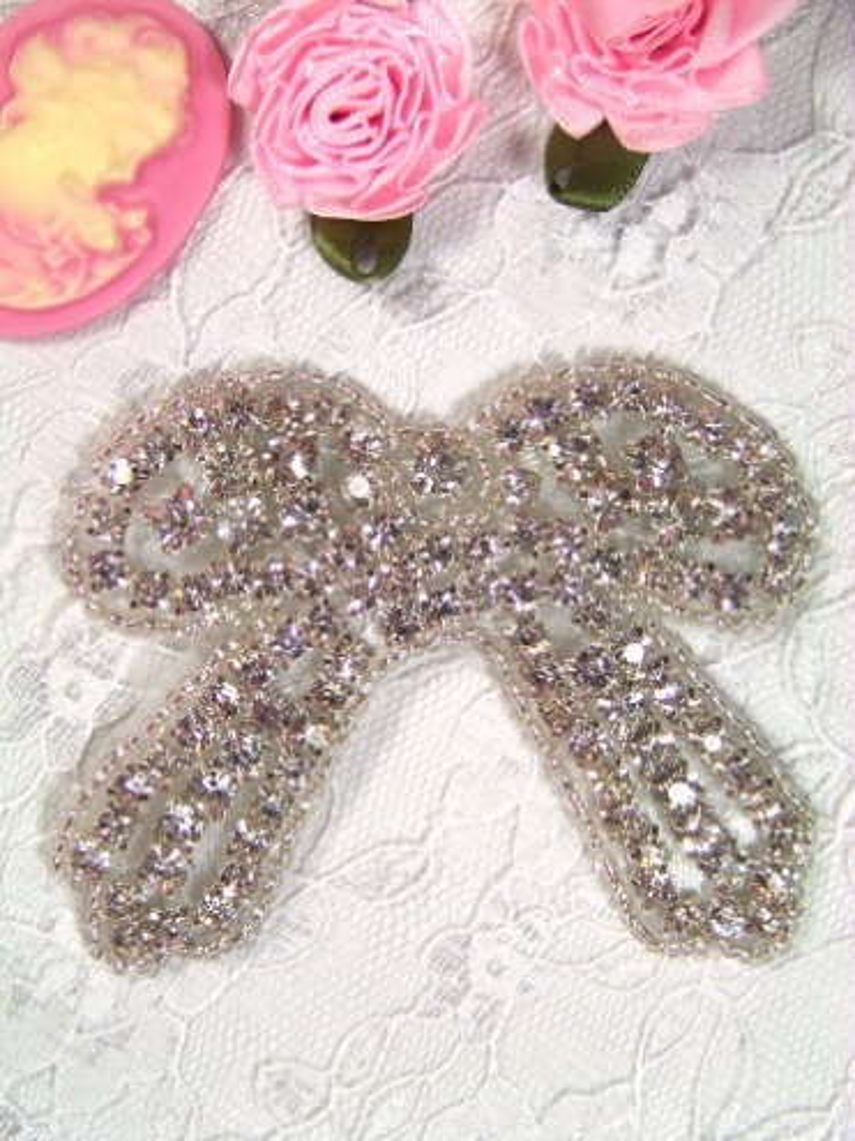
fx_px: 2306
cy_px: 570
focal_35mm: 70
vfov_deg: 27.8
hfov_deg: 21.0
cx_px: 428
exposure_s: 1/80
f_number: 3.2
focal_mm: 11.7
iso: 70
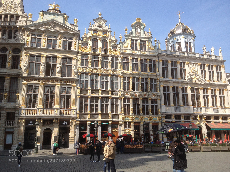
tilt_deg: +13.1
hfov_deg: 52.6
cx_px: 115
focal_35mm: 35
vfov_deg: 40.7
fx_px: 233
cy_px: 86
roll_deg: +0.1
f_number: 2.4
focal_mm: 4.28
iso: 50
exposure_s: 1/1151
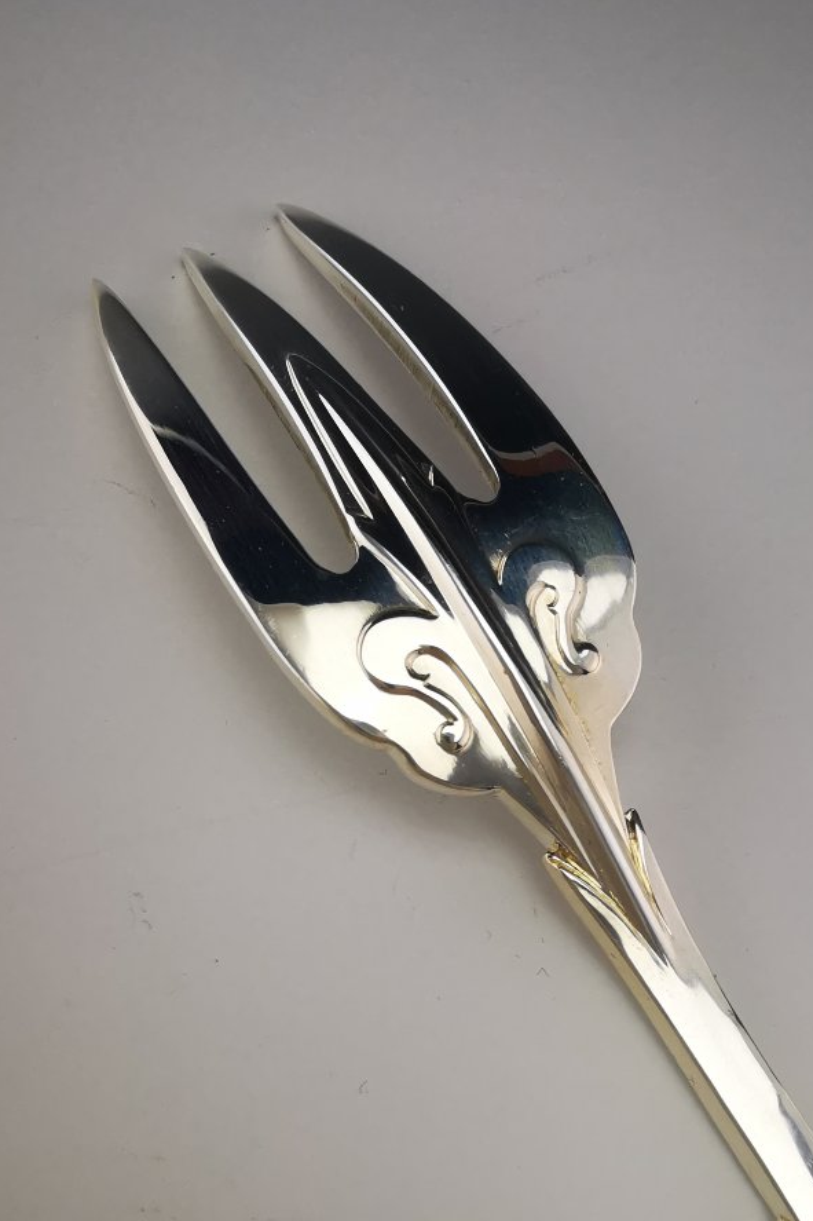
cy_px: 747
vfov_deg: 50.3
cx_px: 525
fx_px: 1288
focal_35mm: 38
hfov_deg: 34.8
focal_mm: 2.26
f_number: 2.2
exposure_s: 1/100
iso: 50
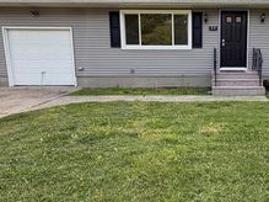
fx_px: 249
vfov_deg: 44.1
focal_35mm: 32
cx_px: 209
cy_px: 94
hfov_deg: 53.6
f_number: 2.2
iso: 50
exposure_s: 1/224
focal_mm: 2.22
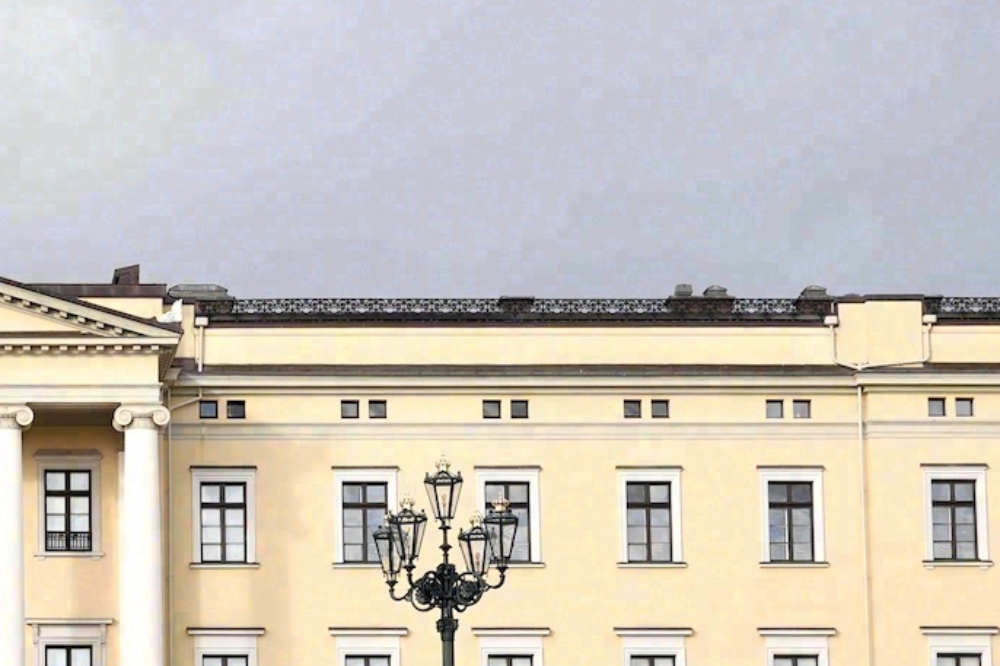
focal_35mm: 168
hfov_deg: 12.0
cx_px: -155
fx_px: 4665
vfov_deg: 8.2
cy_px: 495
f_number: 4
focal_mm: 48
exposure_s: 1/800
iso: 100
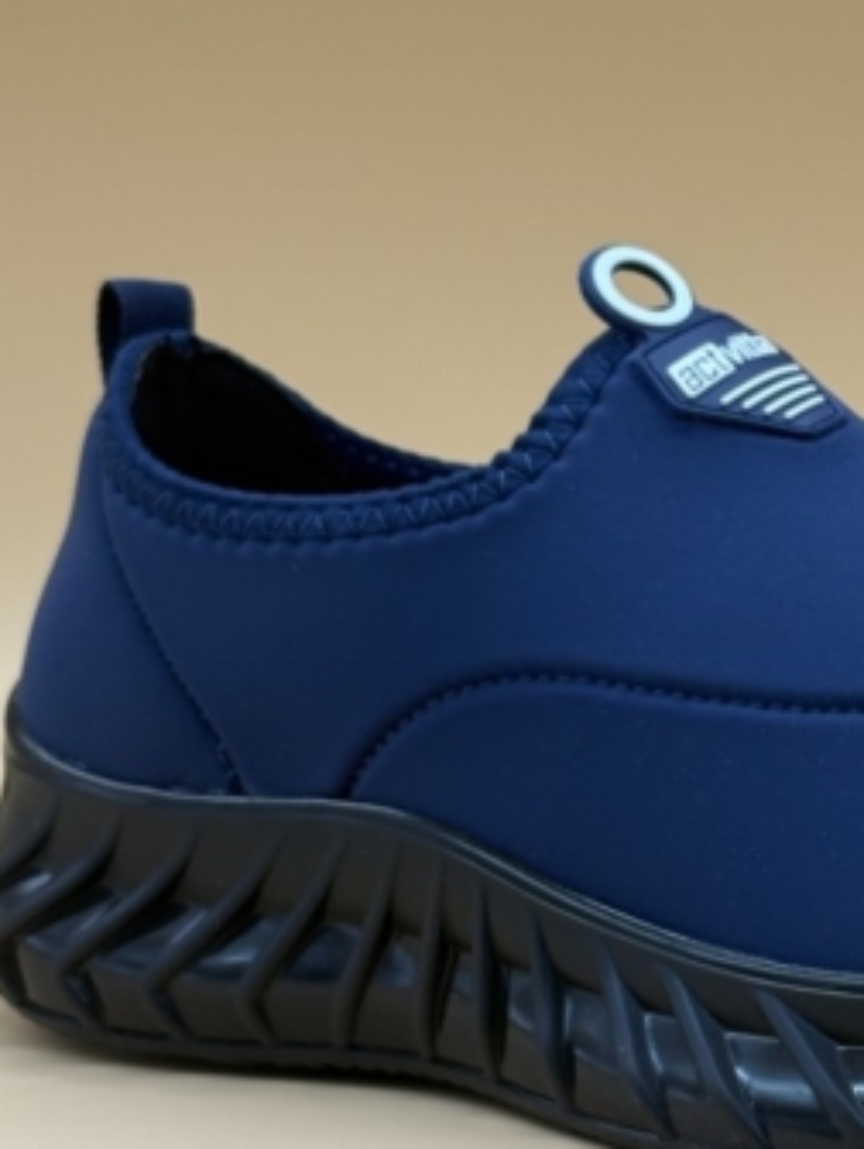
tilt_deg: -9.7
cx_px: 826
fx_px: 4119
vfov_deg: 15.9
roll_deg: +3.1
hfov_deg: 11.9
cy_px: 703
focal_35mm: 124
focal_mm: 5.96
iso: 50
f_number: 1.6
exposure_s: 1/105
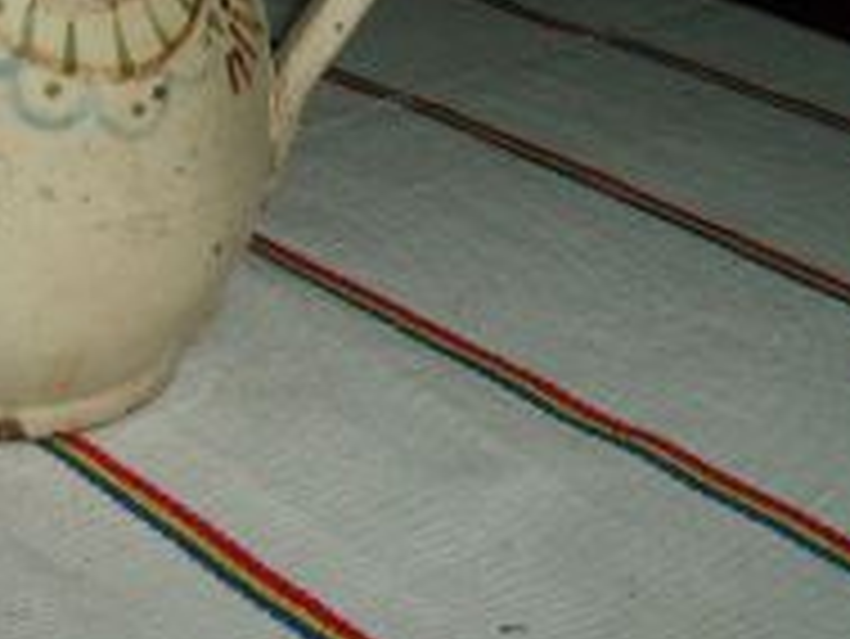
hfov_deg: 25.8
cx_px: 162
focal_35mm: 74
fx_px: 1818
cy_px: 122
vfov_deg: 19.7
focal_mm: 5.8
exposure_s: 1/45
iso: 100
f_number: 2.8
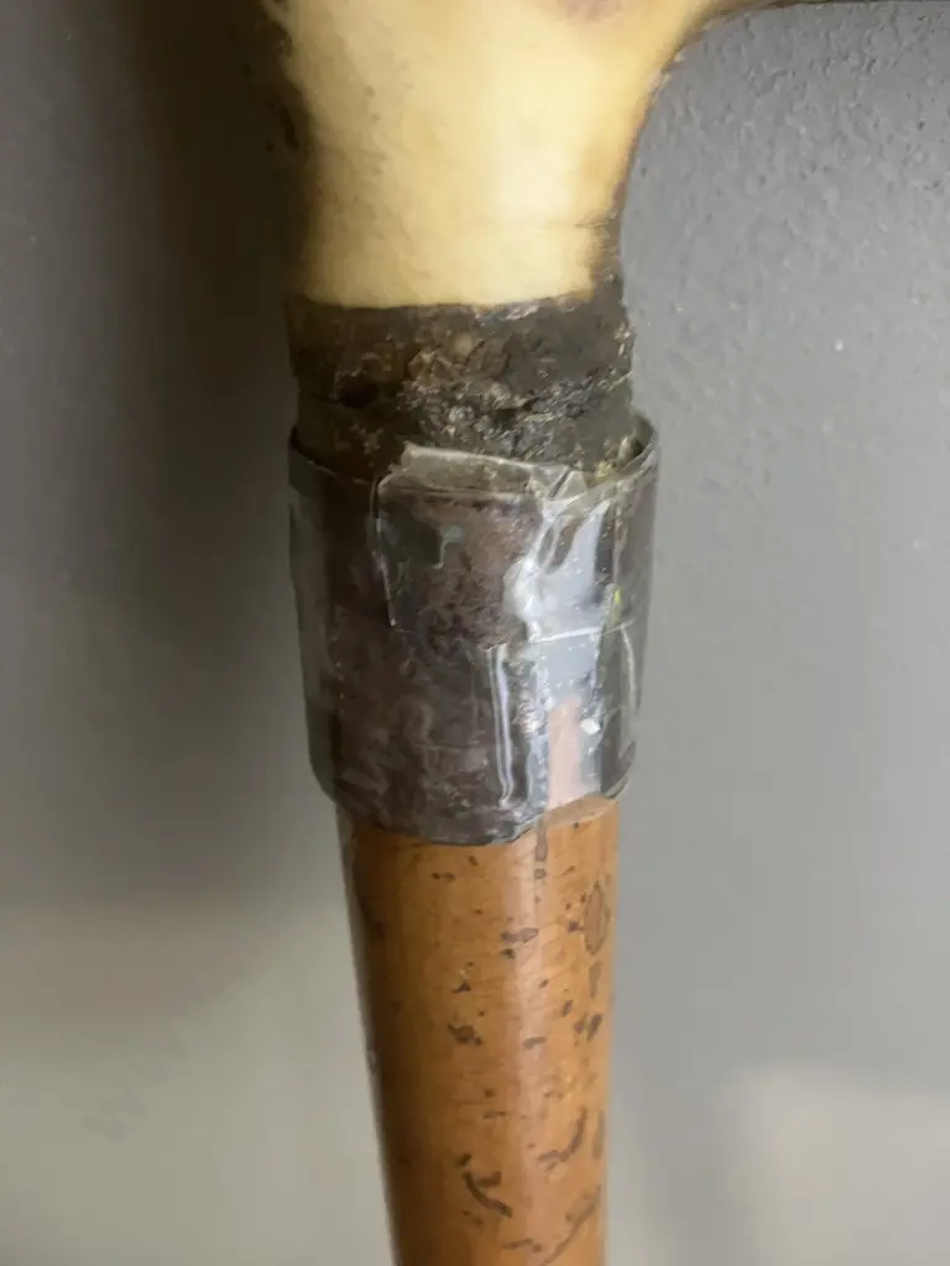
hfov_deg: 49.7
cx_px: 475
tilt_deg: -41.7
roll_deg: +0.9
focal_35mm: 28
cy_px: 633
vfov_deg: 63.4
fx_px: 1025
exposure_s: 1/30
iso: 400
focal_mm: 3.99
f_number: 1.8
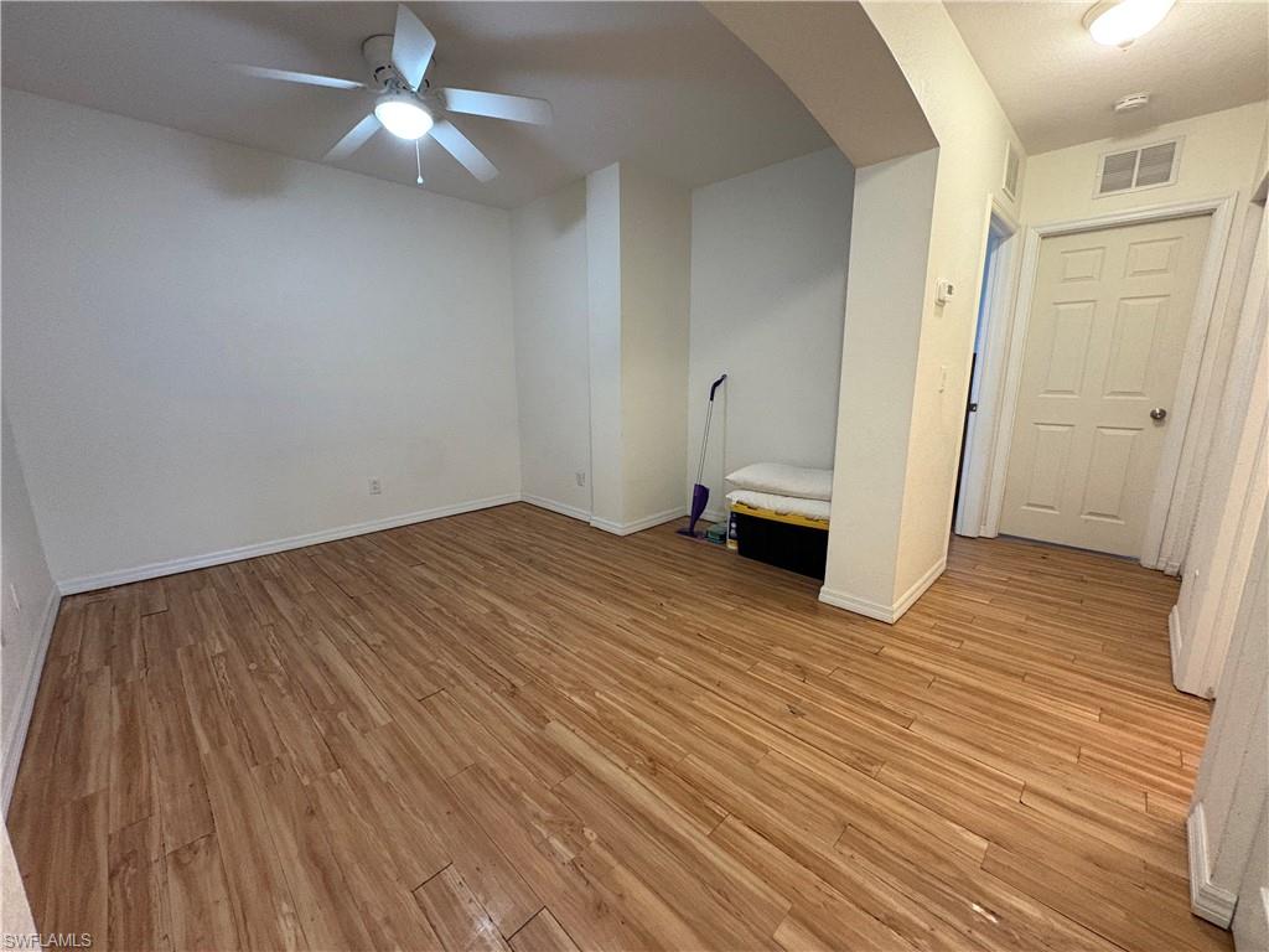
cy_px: 476
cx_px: 634
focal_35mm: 14
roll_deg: +0.9
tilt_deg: -11.5
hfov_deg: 102.1
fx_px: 513
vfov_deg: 85.7
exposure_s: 1/60
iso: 640
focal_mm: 2.22
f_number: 2.2
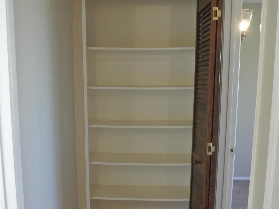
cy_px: 133
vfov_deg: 36.6
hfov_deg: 47.9
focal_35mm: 39
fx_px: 314
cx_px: 139
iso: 1600
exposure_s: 1/125
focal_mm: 10
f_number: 3.5
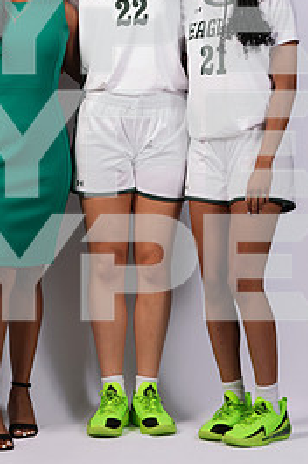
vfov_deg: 17.2
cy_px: 145
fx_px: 1531
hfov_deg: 11.4
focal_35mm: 119
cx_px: 65
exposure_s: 1/125
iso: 160
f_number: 11
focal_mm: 70
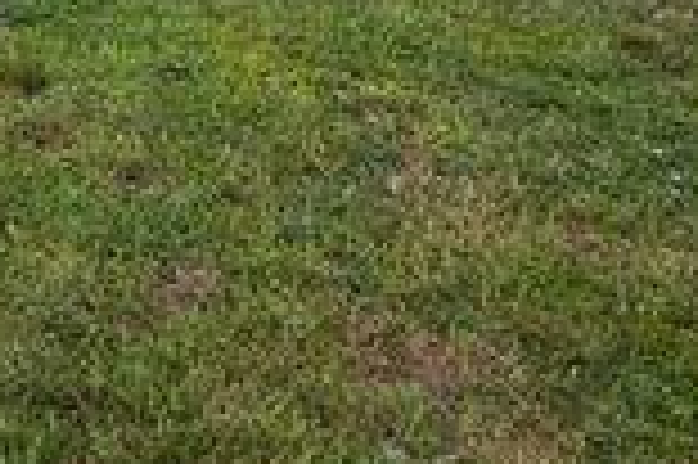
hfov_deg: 31.0
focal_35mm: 56
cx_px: -104
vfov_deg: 19.2
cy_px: -333
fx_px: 1085
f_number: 2.2
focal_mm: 2.2
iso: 100
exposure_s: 1/392
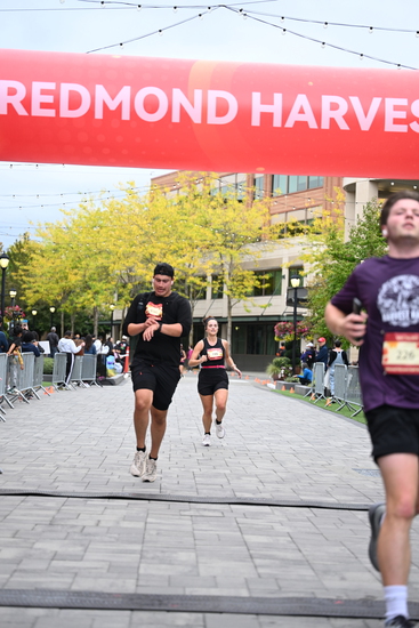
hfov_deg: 19.5
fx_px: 1221
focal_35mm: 70
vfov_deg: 28.8
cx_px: 210
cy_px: 314
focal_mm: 70
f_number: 2.8
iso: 640
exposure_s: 1/2000
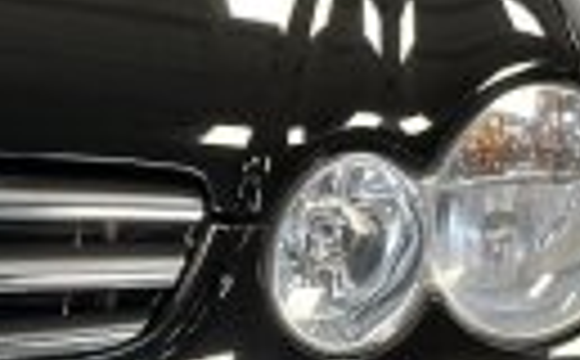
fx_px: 3990
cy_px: 180
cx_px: -225
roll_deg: -1.0
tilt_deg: -7.6
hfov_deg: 8.2
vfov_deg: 5.2
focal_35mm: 253
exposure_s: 1/65
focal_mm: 6.86
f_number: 1.78
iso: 125
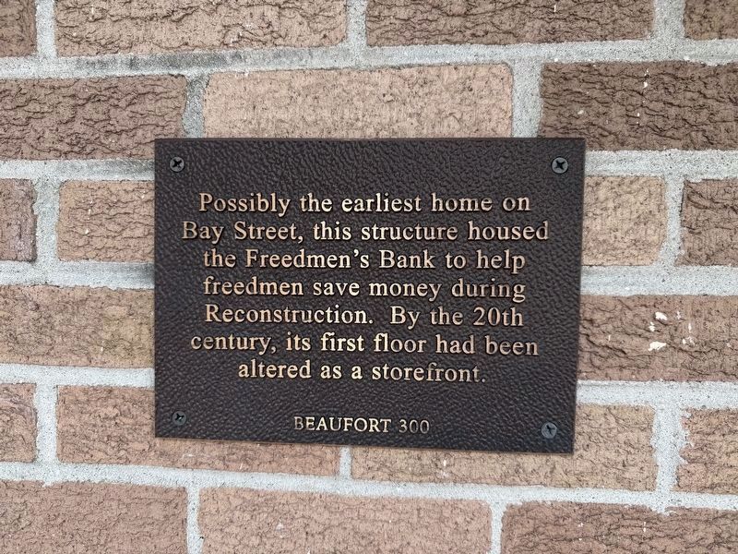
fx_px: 512
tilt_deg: -1.1
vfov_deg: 56.8
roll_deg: -1.2
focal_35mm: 24
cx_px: 369
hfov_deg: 71.6
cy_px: 277
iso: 64
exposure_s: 1/121
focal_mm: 6.76
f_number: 1.78
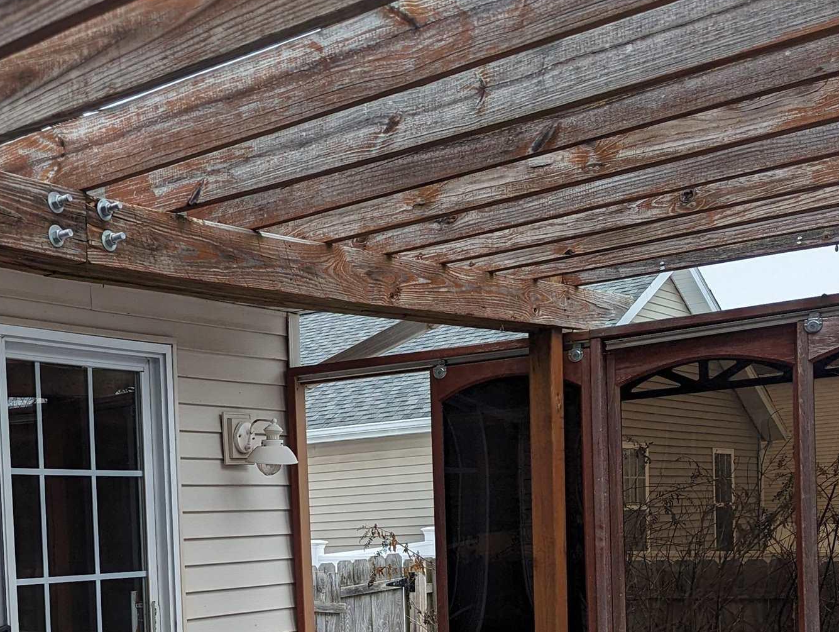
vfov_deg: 25.4
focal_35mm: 55
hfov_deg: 33.5
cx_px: 129
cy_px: 625
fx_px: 1335
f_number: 1.85
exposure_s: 1/1133
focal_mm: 6.81
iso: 47
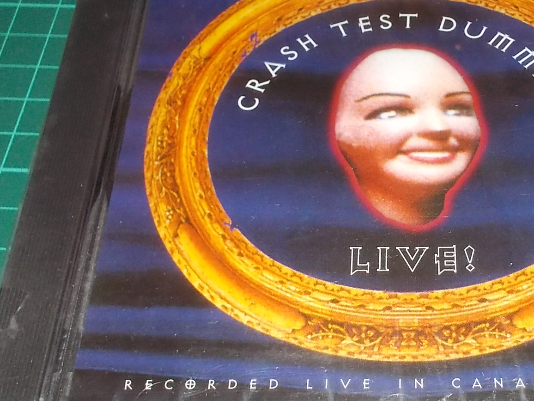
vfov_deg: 25.7
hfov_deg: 33.2
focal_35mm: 57
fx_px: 879
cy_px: 206
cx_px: 397
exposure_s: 1/30
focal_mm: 4.1
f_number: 3.3
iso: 200
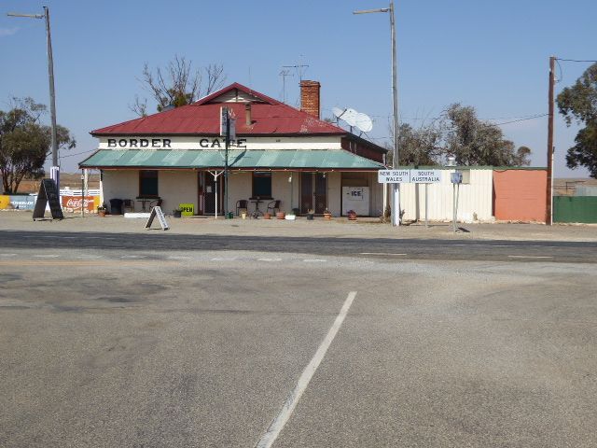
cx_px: 298
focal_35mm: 57
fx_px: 983
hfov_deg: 33.8
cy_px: 224
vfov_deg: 25.7
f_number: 4.1
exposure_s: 1/1000
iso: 80
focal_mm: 9.6
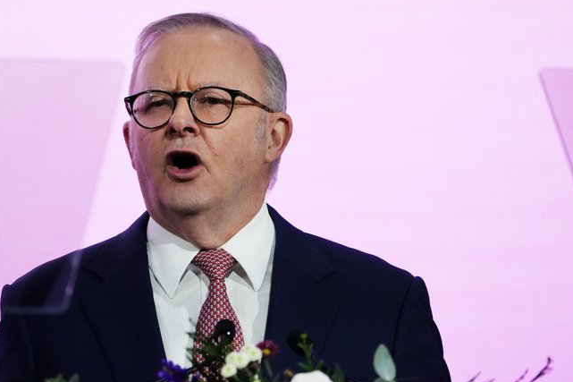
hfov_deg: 2.7
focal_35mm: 758
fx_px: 12061
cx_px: 244
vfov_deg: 1.8
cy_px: 217
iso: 4000
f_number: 6.3
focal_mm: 600
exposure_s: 1/160
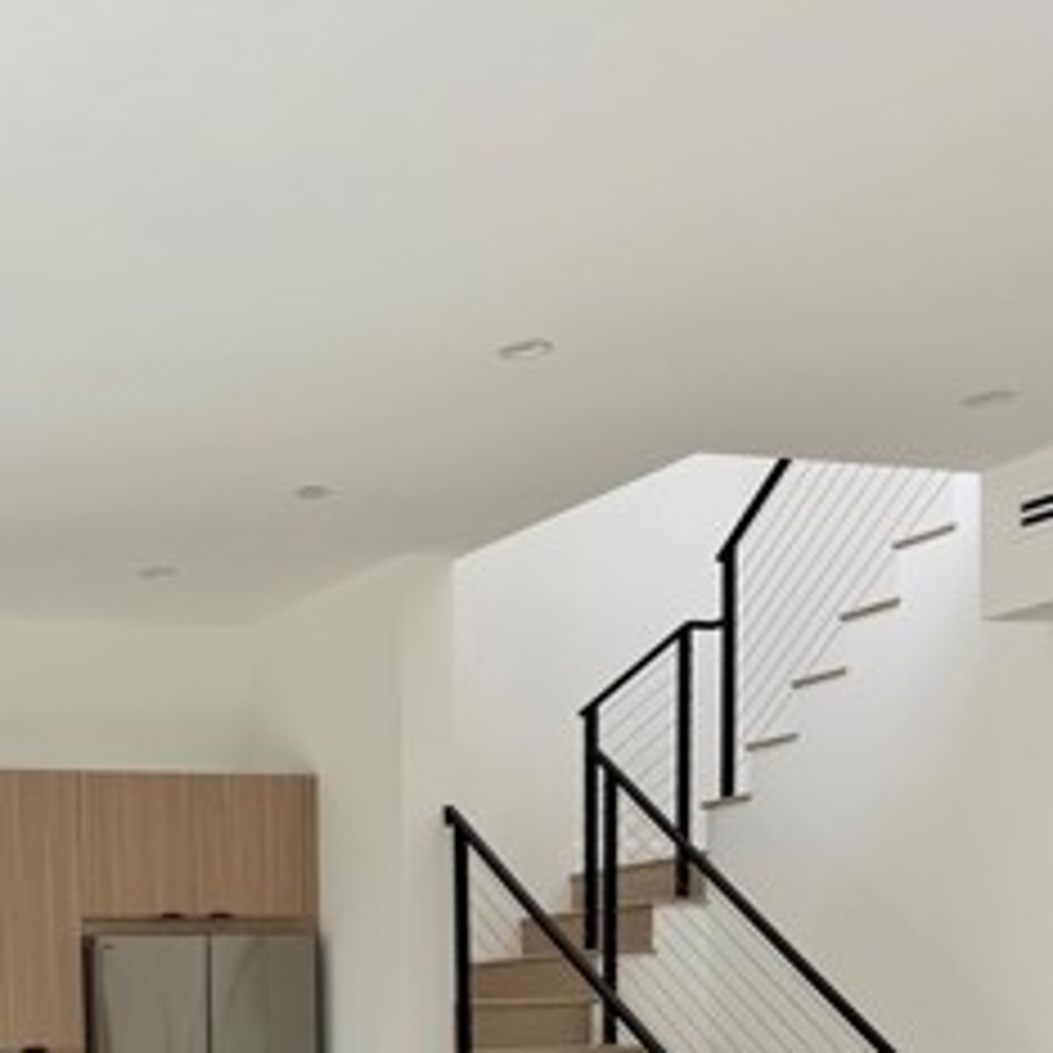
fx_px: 1996
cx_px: 54
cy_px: 1238
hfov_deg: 28.1
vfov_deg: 26.5
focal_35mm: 58
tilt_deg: -5.1
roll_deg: +2.4
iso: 80
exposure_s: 1/121
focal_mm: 6.76
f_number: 1.78
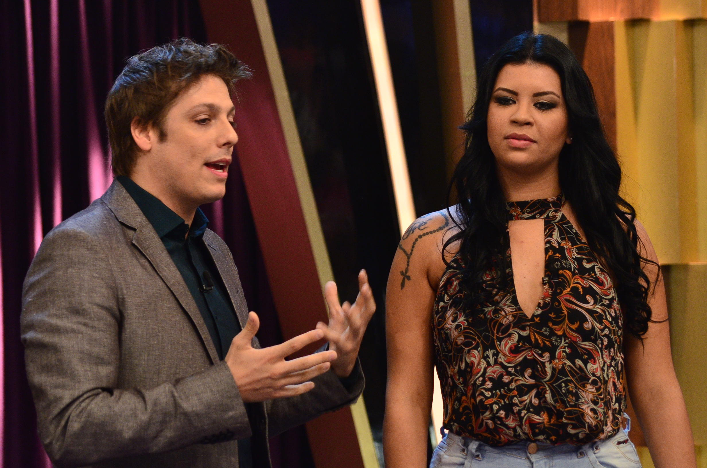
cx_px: 354
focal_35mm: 158
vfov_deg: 8.7
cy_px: 234
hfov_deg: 13.1
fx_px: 3087
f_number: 4.5
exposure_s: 1/125
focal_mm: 105
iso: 800
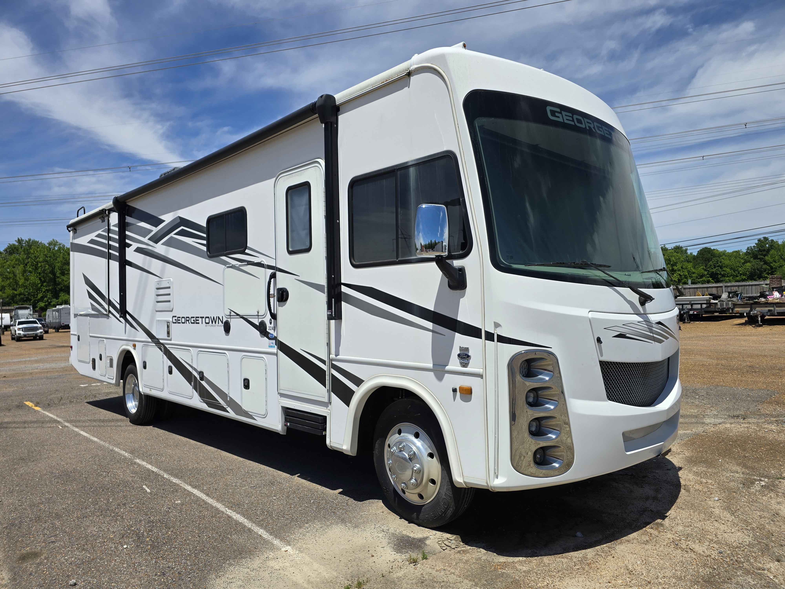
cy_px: 294
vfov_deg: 58.9
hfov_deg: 73.9
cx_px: 392
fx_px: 522
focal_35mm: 23
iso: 12
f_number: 1.7
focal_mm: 6.3
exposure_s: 1/1521
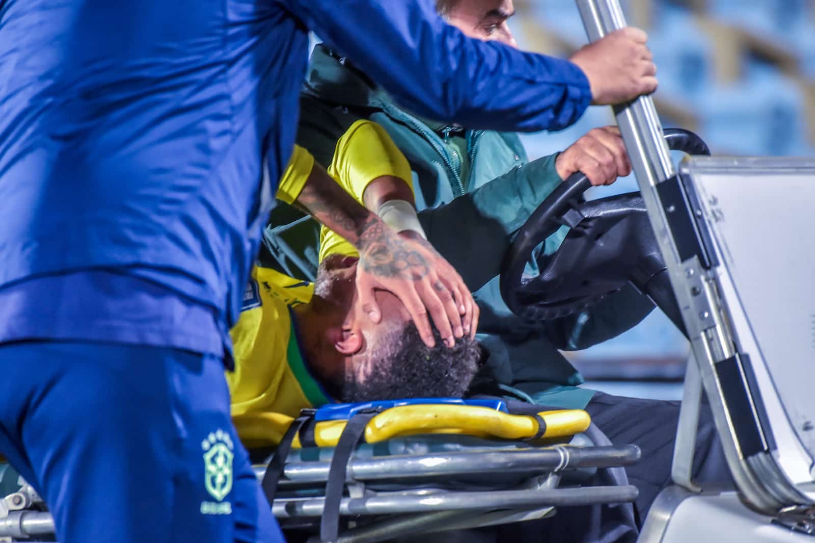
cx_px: 408
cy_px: 272
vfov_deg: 2.7
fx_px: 11313
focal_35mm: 500
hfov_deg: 4.1
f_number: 5.6
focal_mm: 500
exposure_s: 1/200
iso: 3200
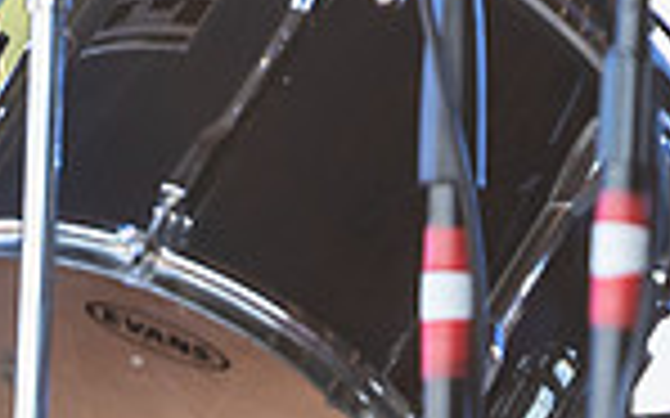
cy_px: -34
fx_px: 22907
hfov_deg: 1.7
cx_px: 1427
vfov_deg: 1.0
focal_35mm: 1255
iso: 500
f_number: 2.8
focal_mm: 200
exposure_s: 1/640
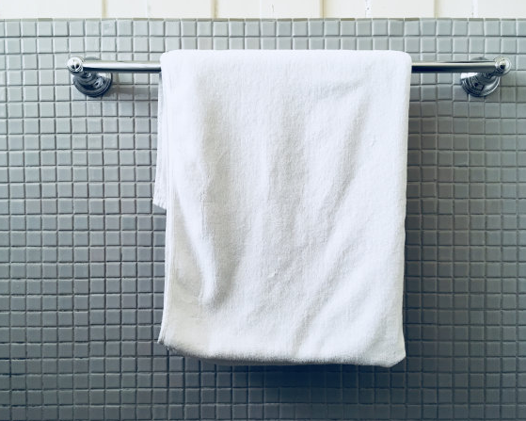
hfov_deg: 57.2
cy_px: 212
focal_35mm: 31
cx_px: 254
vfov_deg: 47.1
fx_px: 483
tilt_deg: -0.3
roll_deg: +0.0
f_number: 2.2
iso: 80
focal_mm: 4.15
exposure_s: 1/33
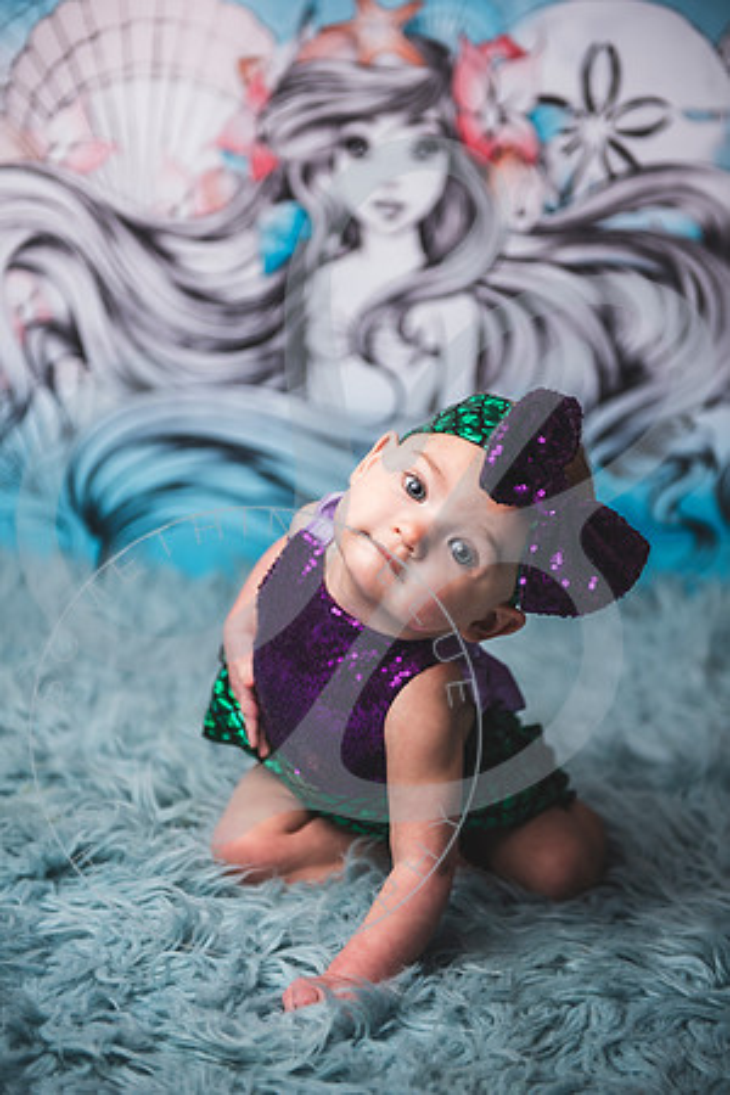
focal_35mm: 70
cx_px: 365
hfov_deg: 19.5
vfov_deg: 28.8
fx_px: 2129
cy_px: 548
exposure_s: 1/160
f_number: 2.8
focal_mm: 70
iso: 100
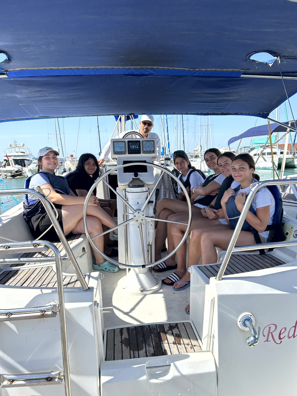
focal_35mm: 26
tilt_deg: -6.6
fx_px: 297
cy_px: 198
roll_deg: +1.0
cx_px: 148
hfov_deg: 53.1
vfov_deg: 67.3
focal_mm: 5.7
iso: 50
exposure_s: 1/2841
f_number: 1.5
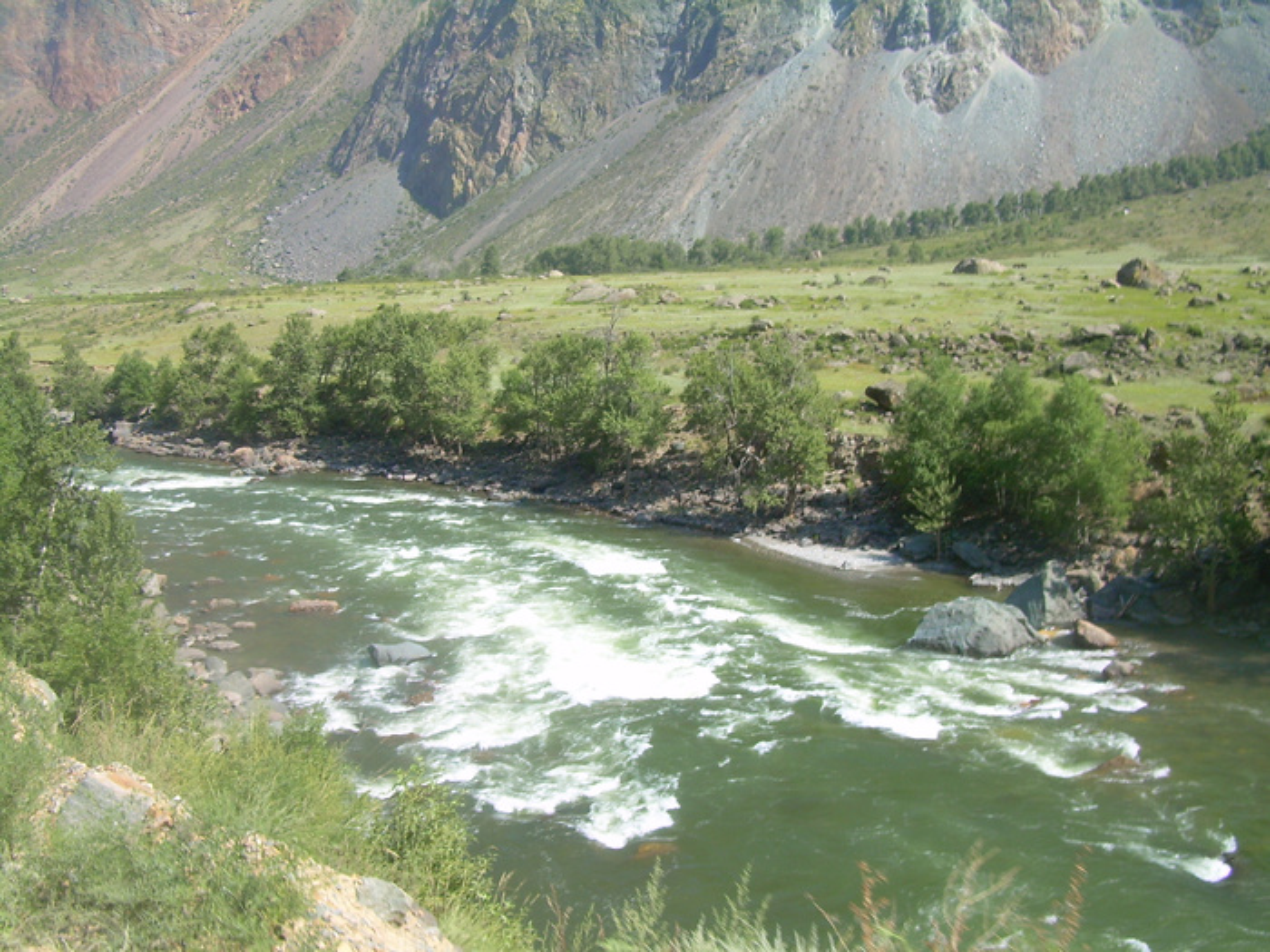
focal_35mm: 38
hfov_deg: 49.0
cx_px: 635
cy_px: 476
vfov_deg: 37.7
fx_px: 1394
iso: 50
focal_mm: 6.3
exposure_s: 1/210
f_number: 4.6
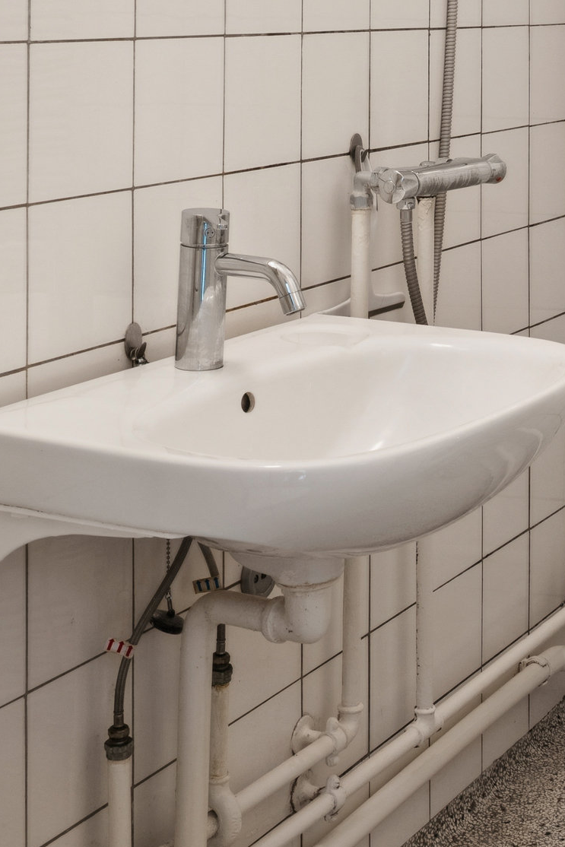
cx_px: 588
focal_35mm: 70
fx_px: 1647
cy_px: 27
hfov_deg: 18.8
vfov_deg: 27.4
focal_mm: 26
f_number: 11
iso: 800
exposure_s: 1/8
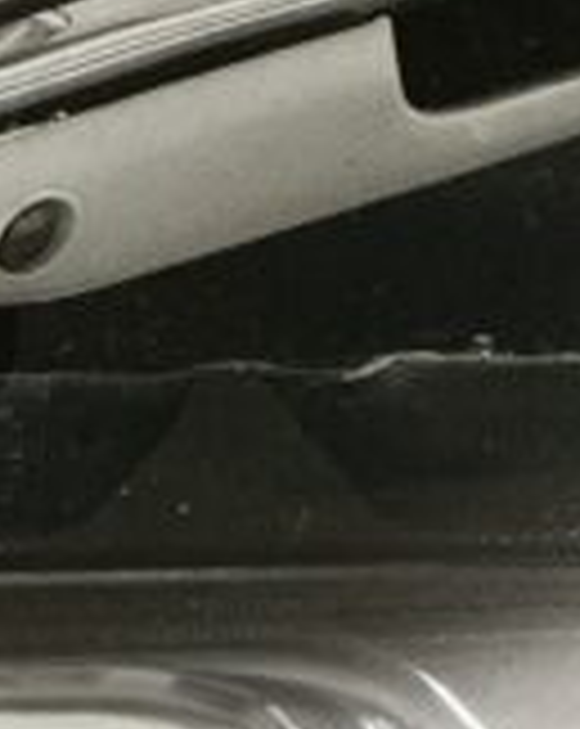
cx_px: 319
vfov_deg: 13.6
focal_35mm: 140
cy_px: 27
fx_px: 3013
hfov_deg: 11.0
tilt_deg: -62.7
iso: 320
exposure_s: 1/30
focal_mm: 3
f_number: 1.8
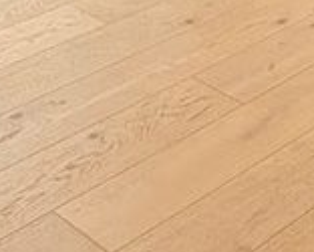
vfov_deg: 12.6
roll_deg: +0.4
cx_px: 284
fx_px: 976
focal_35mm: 105
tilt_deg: -8.7
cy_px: -276
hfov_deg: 18.0
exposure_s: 1/99
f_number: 2.2
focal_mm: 2.22
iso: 200
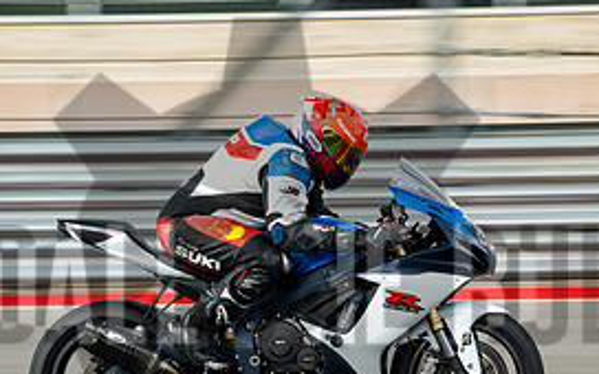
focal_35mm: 326
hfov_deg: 6.4
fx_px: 5322
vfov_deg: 4.0
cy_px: 287
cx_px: 266
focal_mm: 100
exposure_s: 1/250
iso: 200
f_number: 4.5
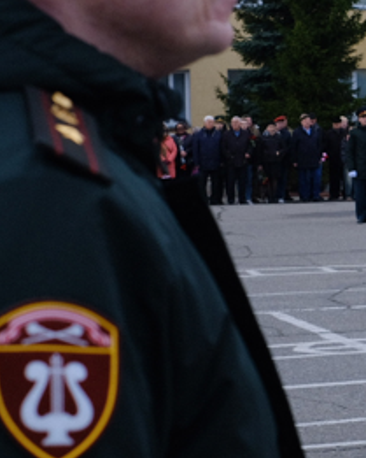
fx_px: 1935
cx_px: 543
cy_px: 204
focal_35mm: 143
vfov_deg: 13.5
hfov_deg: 10.4
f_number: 6.4
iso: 640
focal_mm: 35
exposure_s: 1/1000
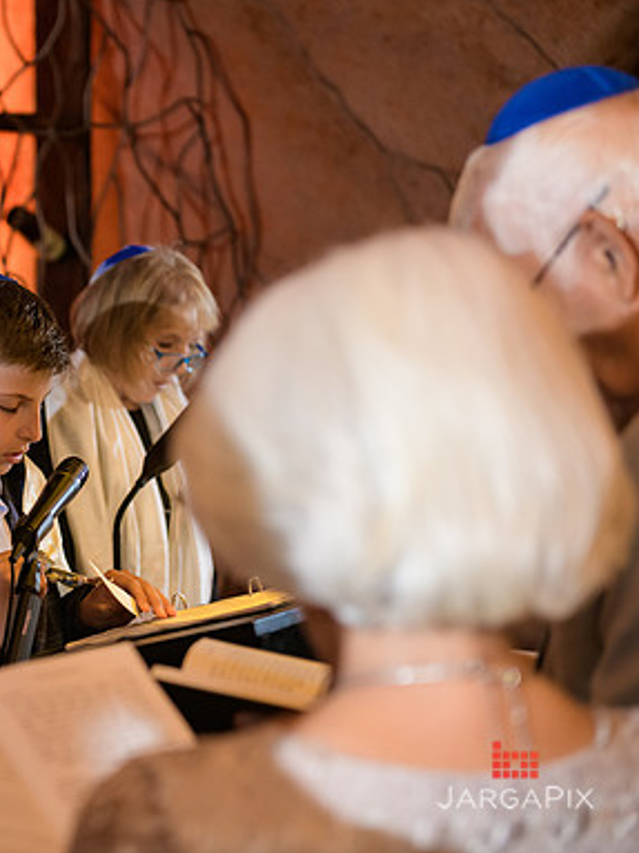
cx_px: 4
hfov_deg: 14.3
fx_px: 2512
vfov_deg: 19.3
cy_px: 426
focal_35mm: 102
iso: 1600
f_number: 3.2
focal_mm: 70
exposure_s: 1/125
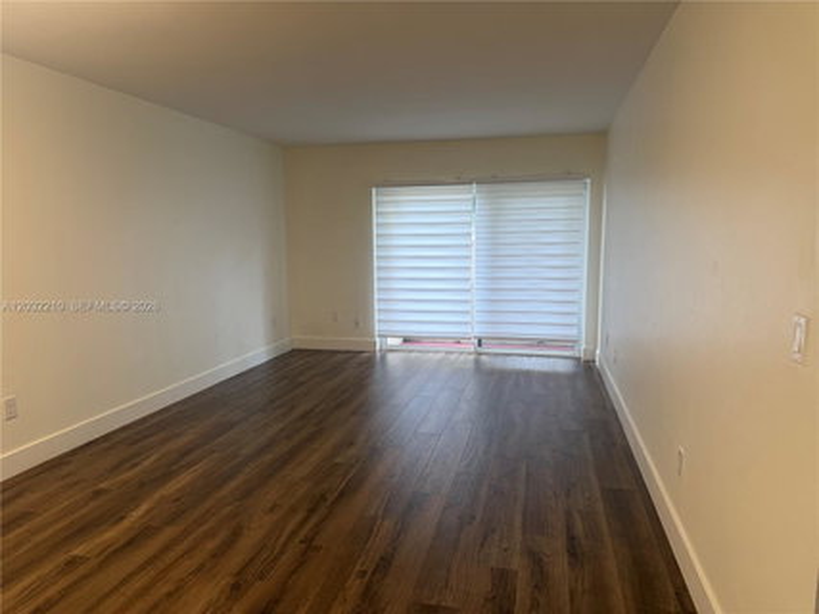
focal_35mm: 24
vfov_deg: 56.8
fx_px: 568
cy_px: 307
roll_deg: +1.0
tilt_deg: -7.5
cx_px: 410
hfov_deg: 71.6
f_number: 1.78
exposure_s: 1/60
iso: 125
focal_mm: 6.76
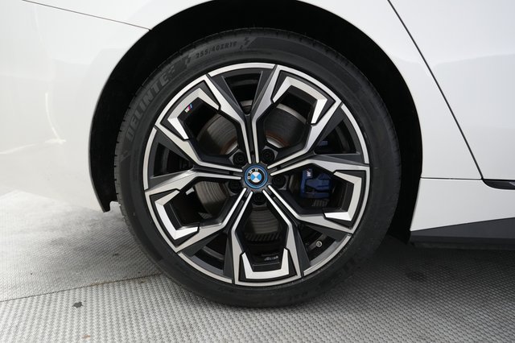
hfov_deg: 71.5
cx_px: 258
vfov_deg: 51.2
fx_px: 357
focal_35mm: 25
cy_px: 172
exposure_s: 1/160
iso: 4000
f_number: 2.8
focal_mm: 25
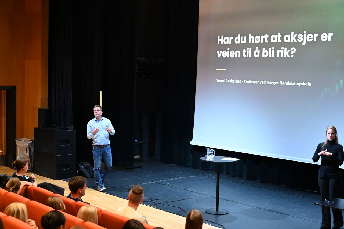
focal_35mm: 53
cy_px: 114
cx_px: 172
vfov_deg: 25.5
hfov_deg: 37.5
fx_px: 506
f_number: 4
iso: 6400
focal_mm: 53
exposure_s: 1/60
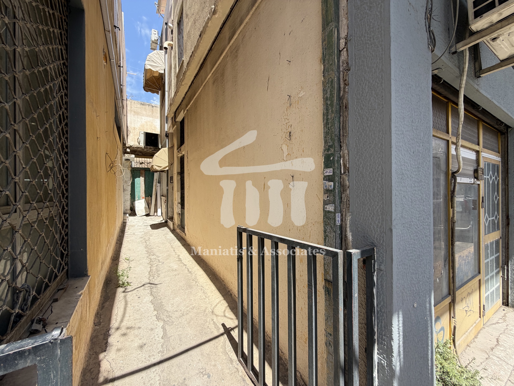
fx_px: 208
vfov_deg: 85.7
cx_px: 257
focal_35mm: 14
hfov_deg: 102.1
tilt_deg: -1.1
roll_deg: -0.2
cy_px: 193
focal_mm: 2.22
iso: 40
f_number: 2.2
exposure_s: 1/602
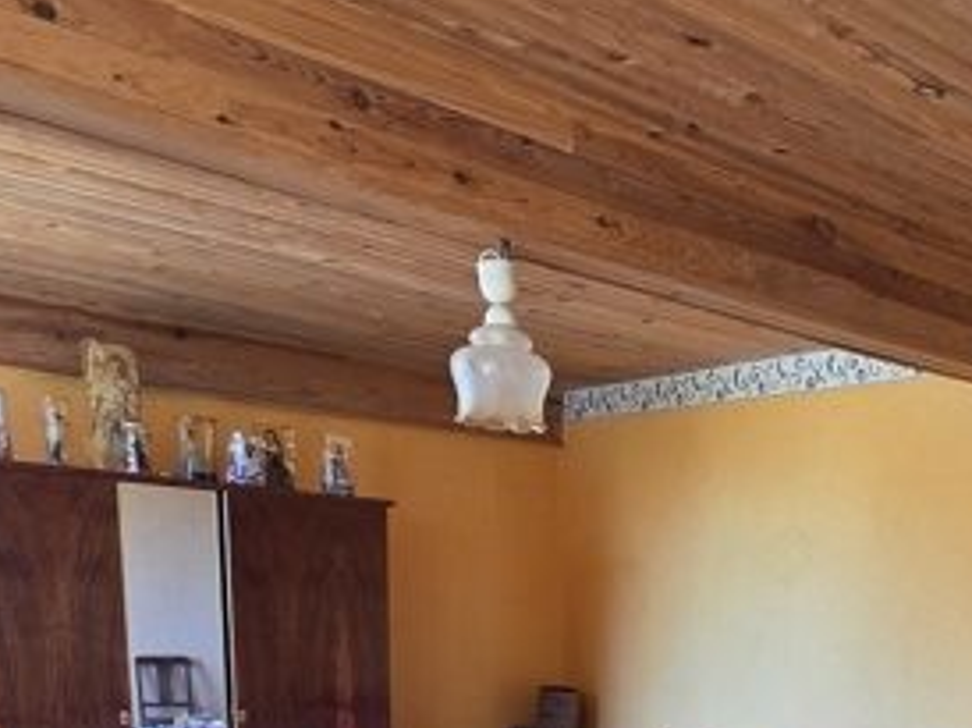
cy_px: 824
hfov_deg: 45.8
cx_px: 812
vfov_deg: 32.5
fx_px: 1066
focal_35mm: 38
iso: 100
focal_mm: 2.2
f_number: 2.2
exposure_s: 1/50
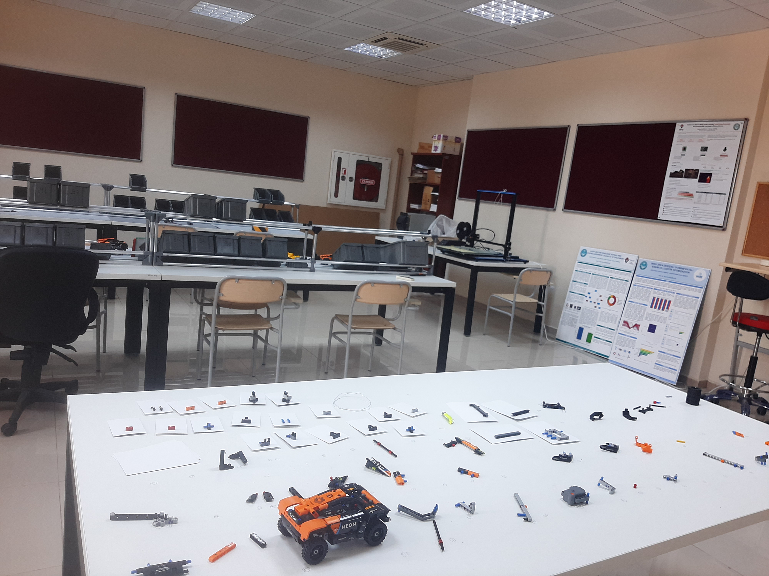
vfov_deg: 51.4
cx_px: 384
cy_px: 288
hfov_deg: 65.3
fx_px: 600
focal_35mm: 27
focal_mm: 3.93
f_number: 1.7
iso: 50
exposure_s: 1/50
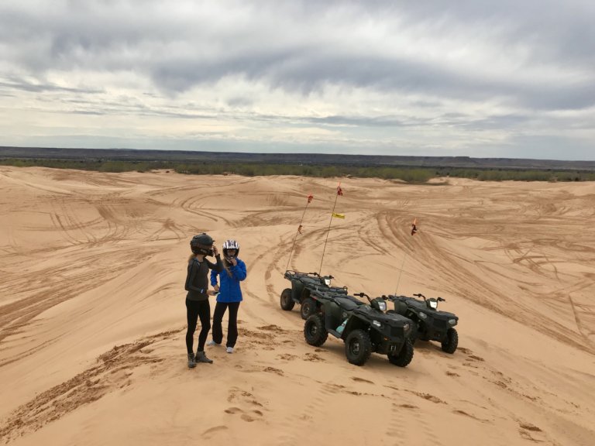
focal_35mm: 28
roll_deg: -2.2
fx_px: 481
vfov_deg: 49.7
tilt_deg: -7.5
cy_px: 223
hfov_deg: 63.4
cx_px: 298
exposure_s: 1/4167
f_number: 1.8
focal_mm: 3.99
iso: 20
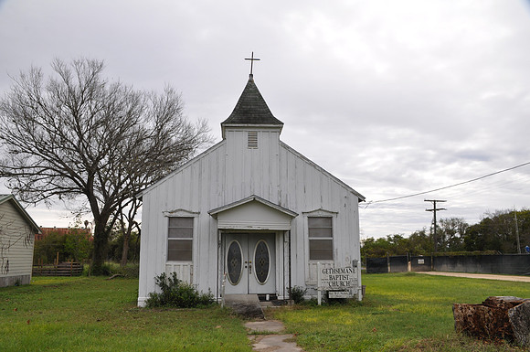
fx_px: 441
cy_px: 176
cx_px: 265
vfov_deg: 43.5
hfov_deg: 62.0
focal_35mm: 30
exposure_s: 1/125
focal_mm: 20
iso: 200
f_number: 11
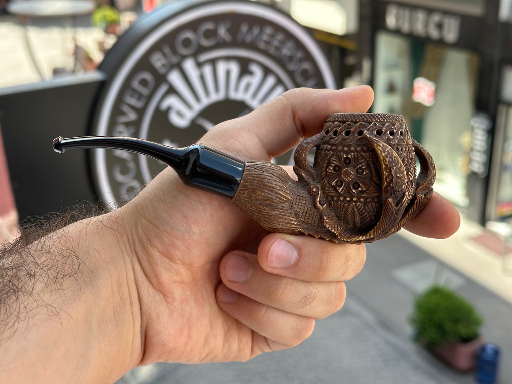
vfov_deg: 30.3
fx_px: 710
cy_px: 192
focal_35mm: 48
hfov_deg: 39.7
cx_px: 256
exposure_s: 1/406
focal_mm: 6.86
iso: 64
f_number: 1.78
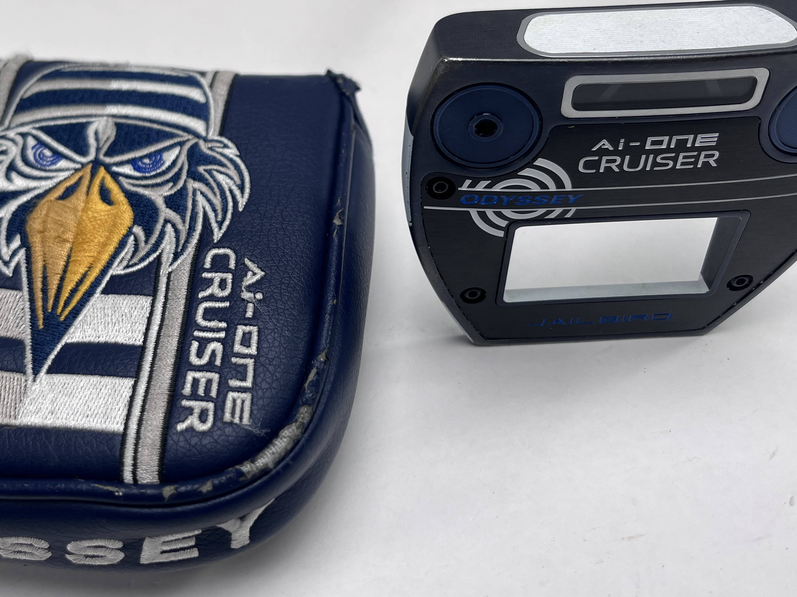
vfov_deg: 36.6
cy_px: 221
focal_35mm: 39
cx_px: 345
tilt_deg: -48.9
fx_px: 898
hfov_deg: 47.7
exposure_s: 1/304
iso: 50
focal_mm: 5.1
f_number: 1.6
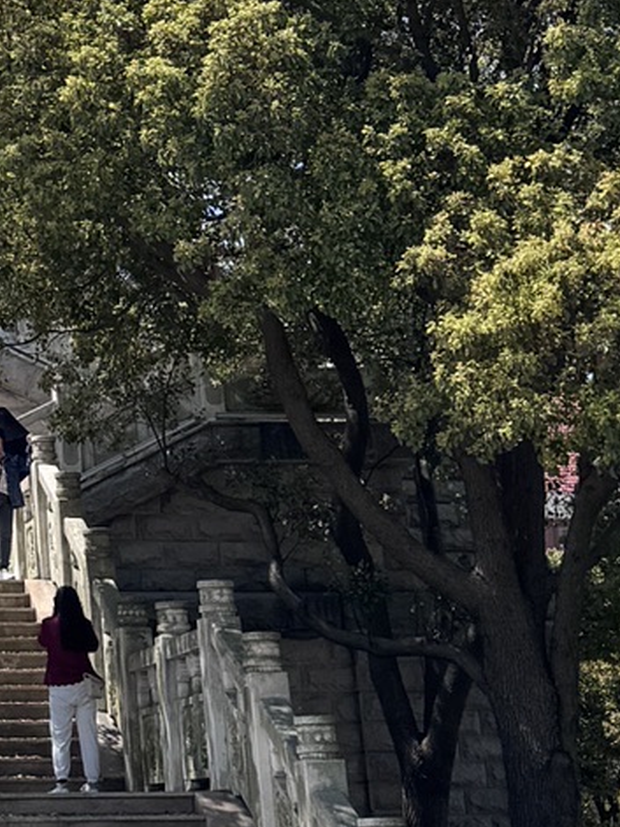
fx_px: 2437
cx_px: -242
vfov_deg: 18.6
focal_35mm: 102
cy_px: -49
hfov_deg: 13.8
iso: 80
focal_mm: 6.76
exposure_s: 1/4608
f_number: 1.78
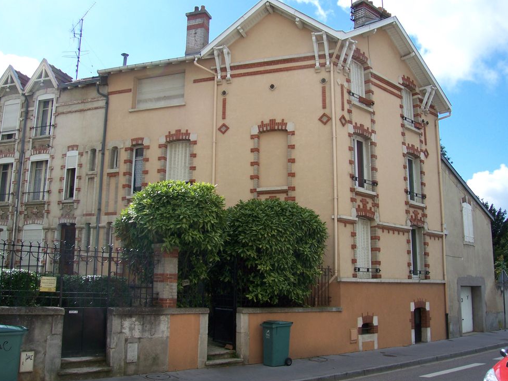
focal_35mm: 35
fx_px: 514
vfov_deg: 40.7
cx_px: 256
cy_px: 192
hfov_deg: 52.6
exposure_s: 1/320
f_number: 5.1
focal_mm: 5.6
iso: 80
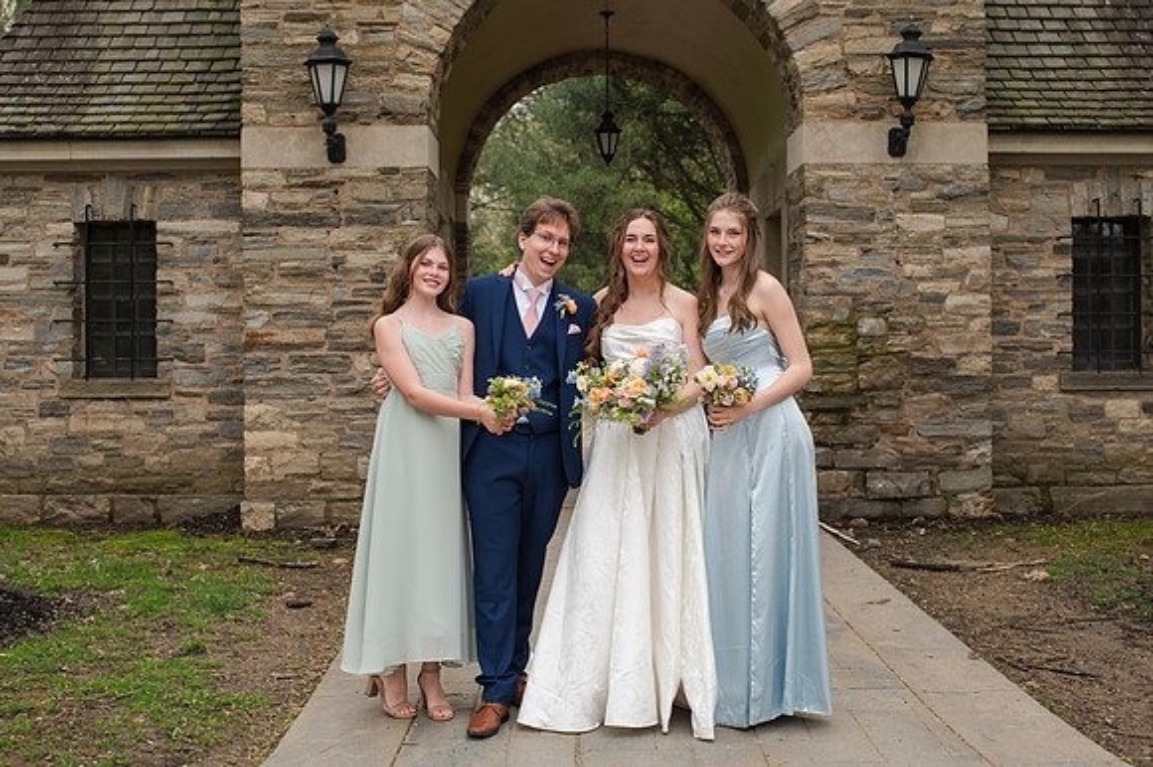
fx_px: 1423
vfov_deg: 30.2
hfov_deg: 44.1
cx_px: 583
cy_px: 381
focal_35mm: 44
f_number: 3.2
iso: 160
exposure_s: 1/320
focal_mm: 35
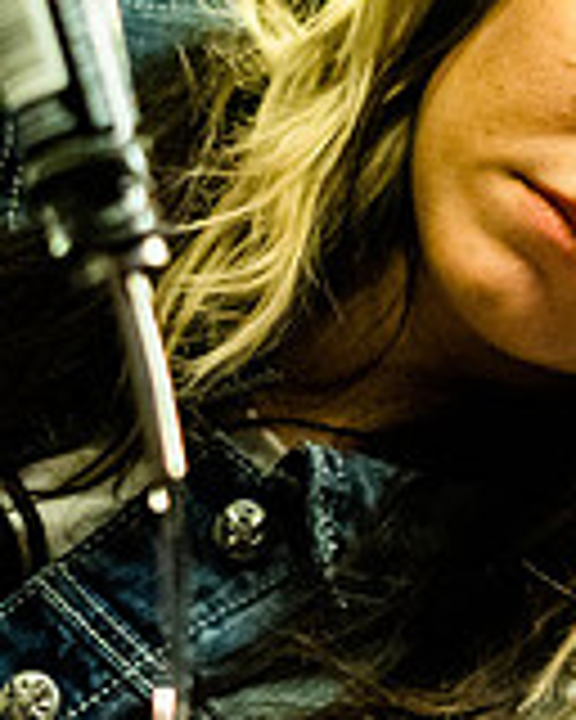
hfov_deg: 9.0
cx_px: 603
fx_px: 3623
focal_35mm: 170
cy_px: 277
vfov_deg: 11.3
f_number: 1.8
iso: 3200
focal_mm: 50
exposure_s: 1/125
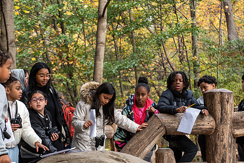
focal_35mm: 98
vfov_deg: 13.9
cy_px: 108
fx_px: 664
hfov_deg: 20.8
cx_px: 97
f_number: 4
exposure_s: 1/160
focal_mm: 70
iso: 160
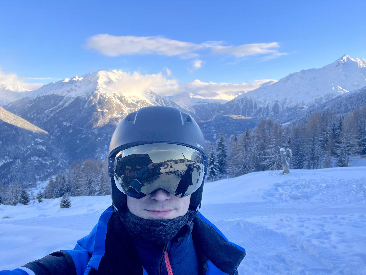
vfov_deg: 58.9
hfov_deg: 73.9
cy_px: 138
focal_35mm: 23
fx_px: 243
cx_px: 183
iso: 40
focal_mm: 2.71
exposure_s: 1/159
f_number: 2.2
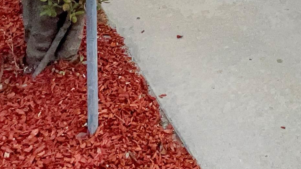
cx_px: 285
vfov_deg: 17.7
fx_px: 375
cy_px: -171
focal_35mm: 47
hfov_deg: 39.7
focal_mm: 1.57
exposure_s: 1/6400
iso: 100
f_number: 1.8
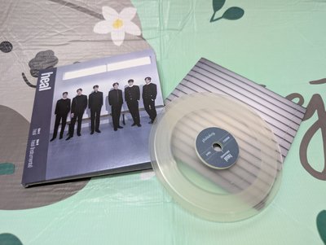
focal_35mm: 24
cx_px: 163
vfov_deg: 56.9
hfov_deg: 71.5
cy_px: 122
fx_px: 226
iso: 304
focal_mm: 6.9
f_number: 1.68
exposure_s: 1/30
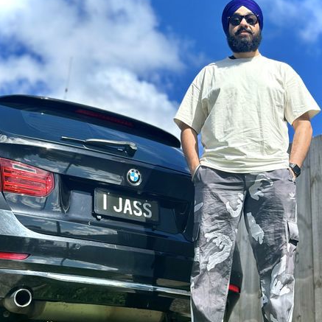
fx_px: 600
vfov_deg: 30.0
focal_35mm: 57
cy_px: 174
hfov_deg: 30.0
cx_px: 161
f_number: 1.78
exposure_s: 1/5556
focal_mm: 6.86
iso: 100
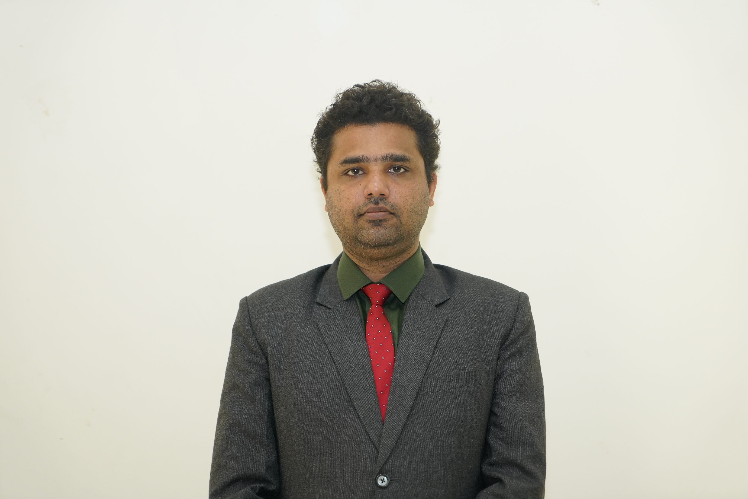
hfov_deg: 28.8
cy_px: 250
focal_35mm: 70
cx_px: 374
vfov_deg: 19.5
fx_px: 1454
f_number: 4
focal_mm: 70
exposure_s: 1/100
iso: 2000
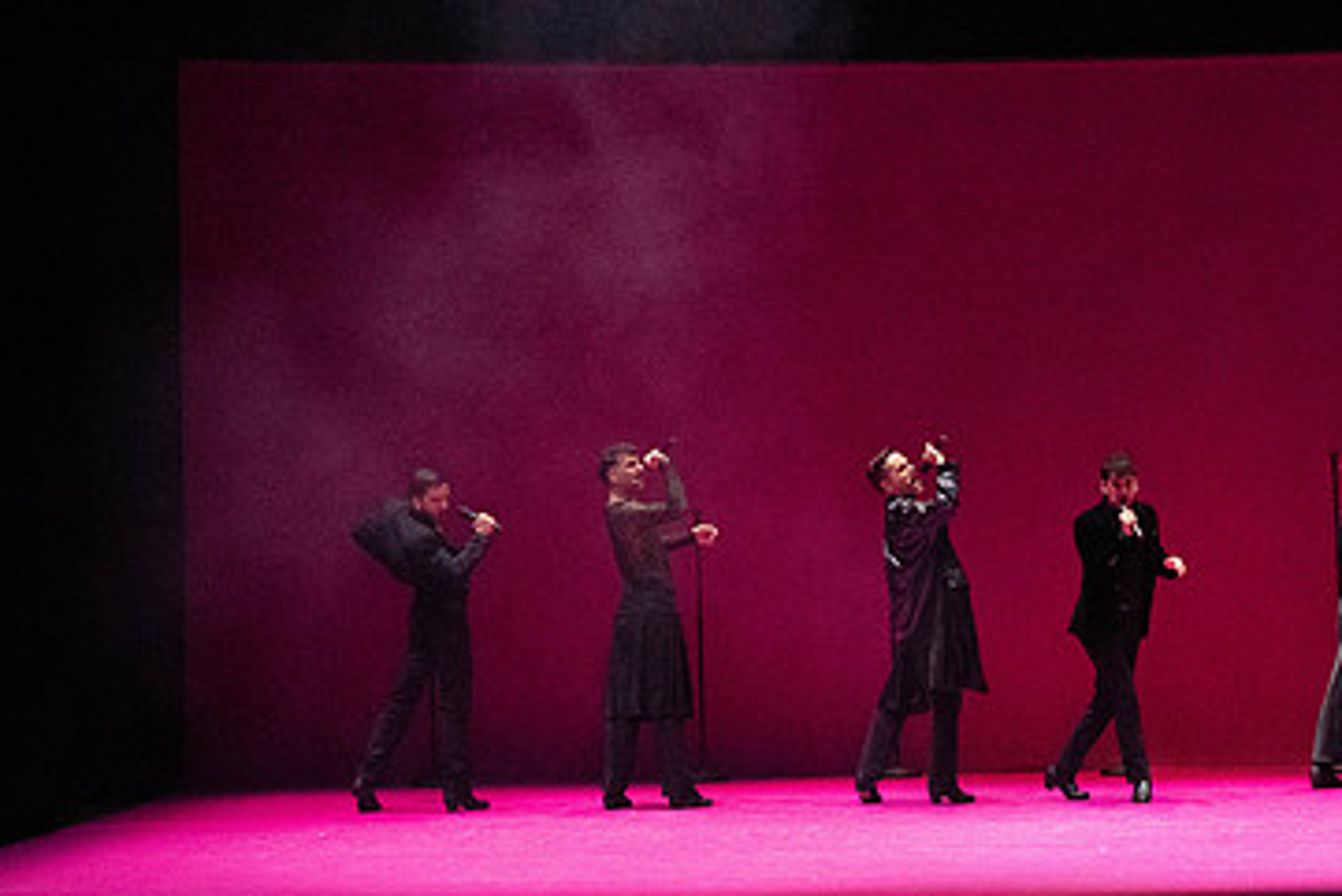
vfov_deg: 6.6
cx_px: 1033
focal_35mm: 209
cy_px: 362
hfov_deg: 9.8
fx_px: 7794
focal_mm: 130
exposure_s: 1/400
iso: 25600
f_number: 9
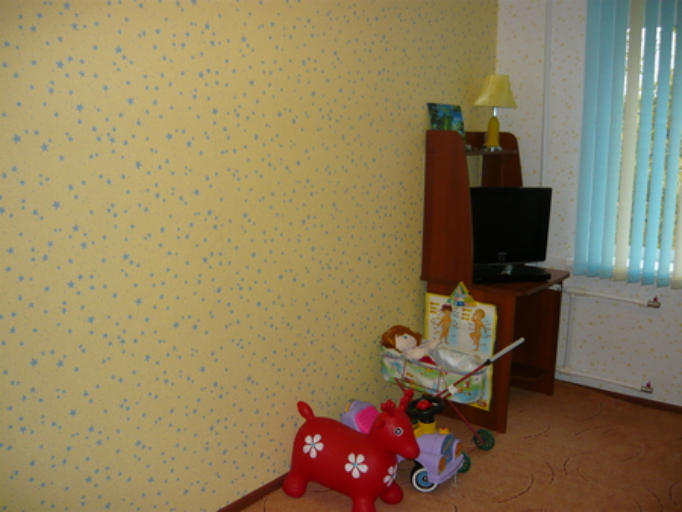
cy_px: 256
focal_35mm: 33
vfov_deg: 43.0
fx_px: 651
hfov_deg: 55.3
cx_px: 341
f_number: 2.8
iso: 160
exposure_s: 1/30
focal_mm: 5.5
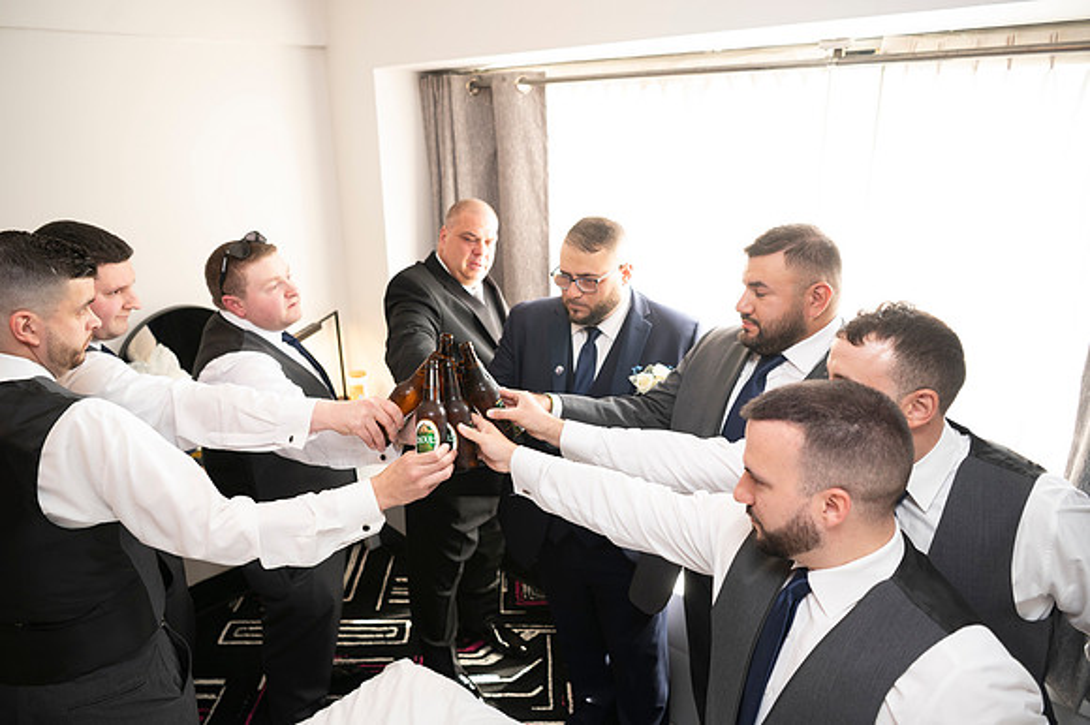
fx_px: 726
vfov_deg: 53.1
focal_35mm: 24
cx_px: 545
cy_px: 362
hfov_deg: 73.8
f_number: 2.8
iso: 800
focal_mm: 24
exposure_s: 1/100
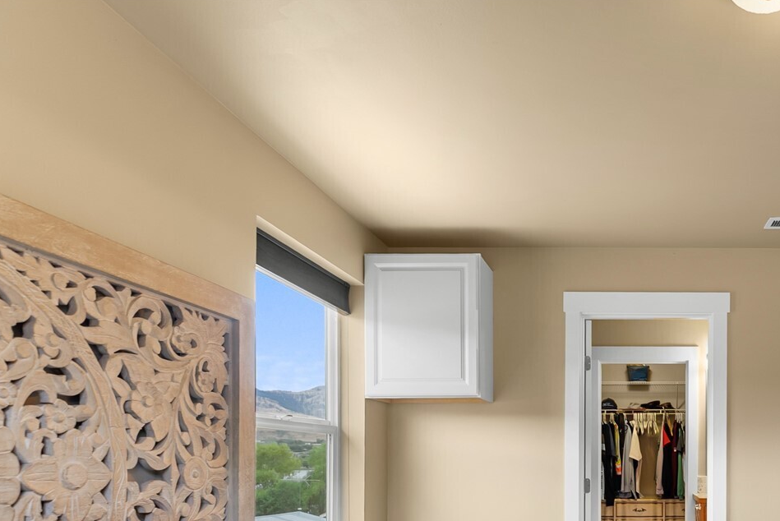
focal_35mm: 25
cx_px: 653
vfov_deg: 46.7
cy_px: 461
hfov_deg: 63.5
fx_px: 542
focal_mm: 14
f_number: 4
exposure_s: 1/5
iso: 400
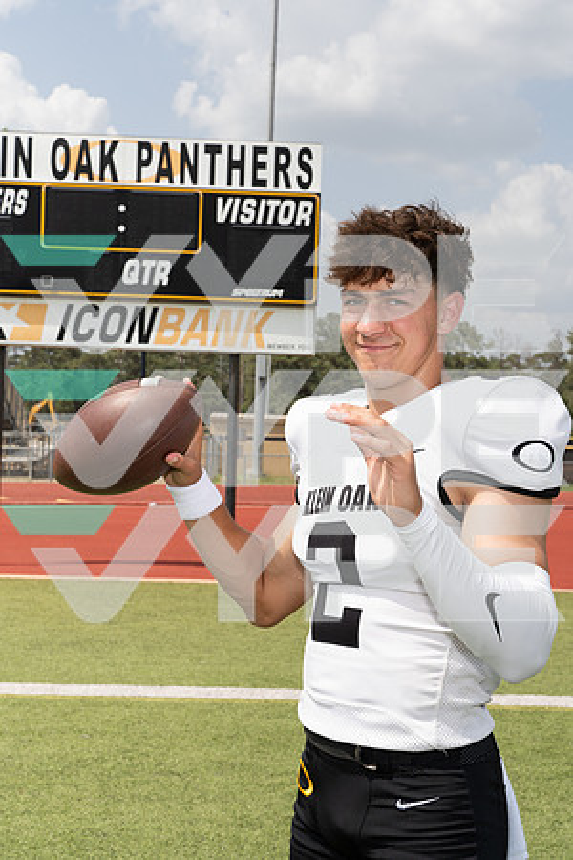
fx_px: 1337
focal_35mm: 56
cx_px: 286
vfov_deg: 35.6
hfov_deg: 24.2
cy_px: 430
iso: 160
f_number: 11
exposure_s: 1/250
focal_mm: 56
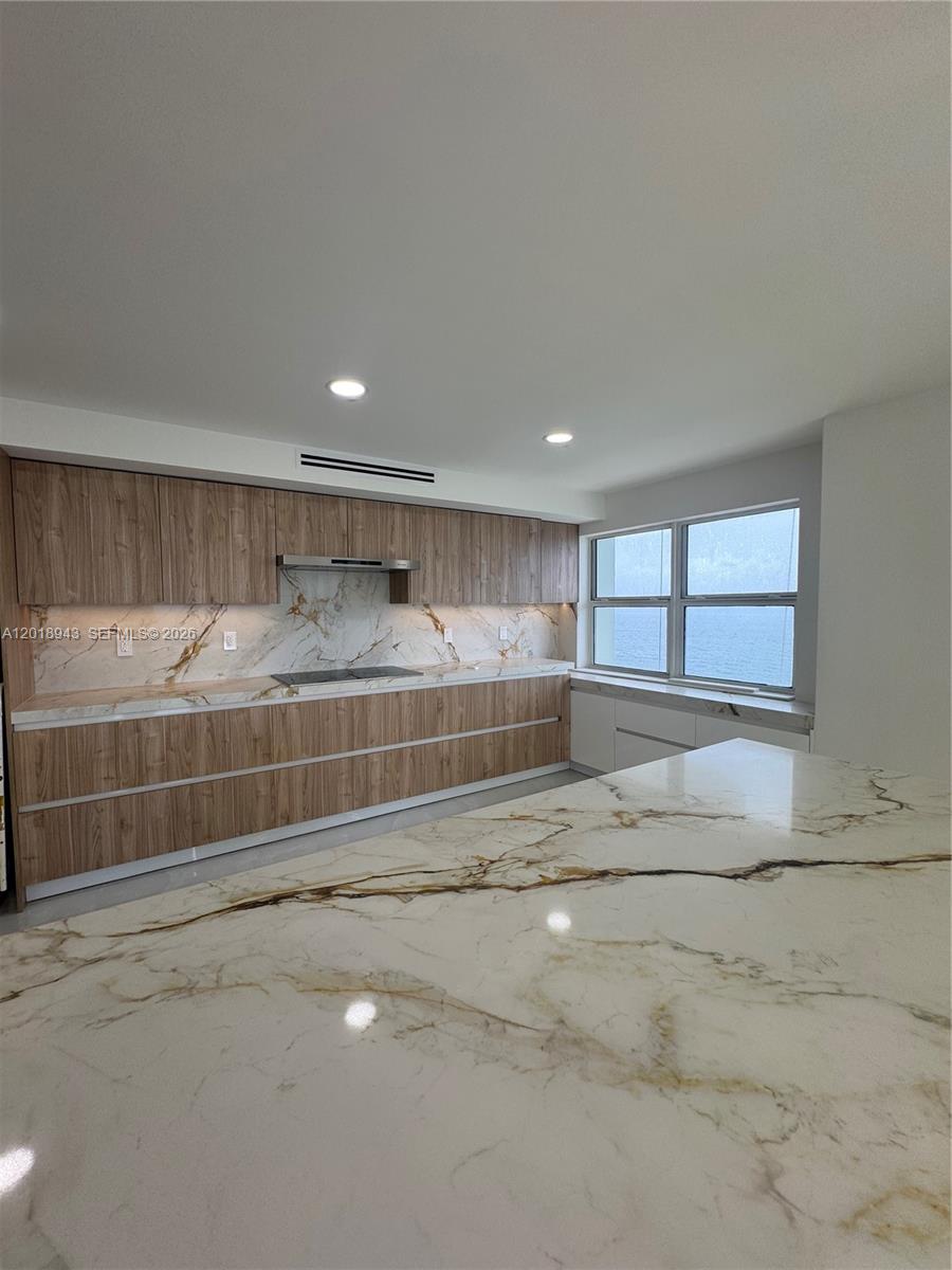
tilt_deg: -2.7
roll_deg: +0.9
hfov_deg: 85.7
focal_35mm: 14
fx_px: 513
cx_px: 476
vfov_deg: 102.1
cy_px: 635
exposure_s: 1/137
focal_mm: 2.22
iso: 40
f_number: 2.2
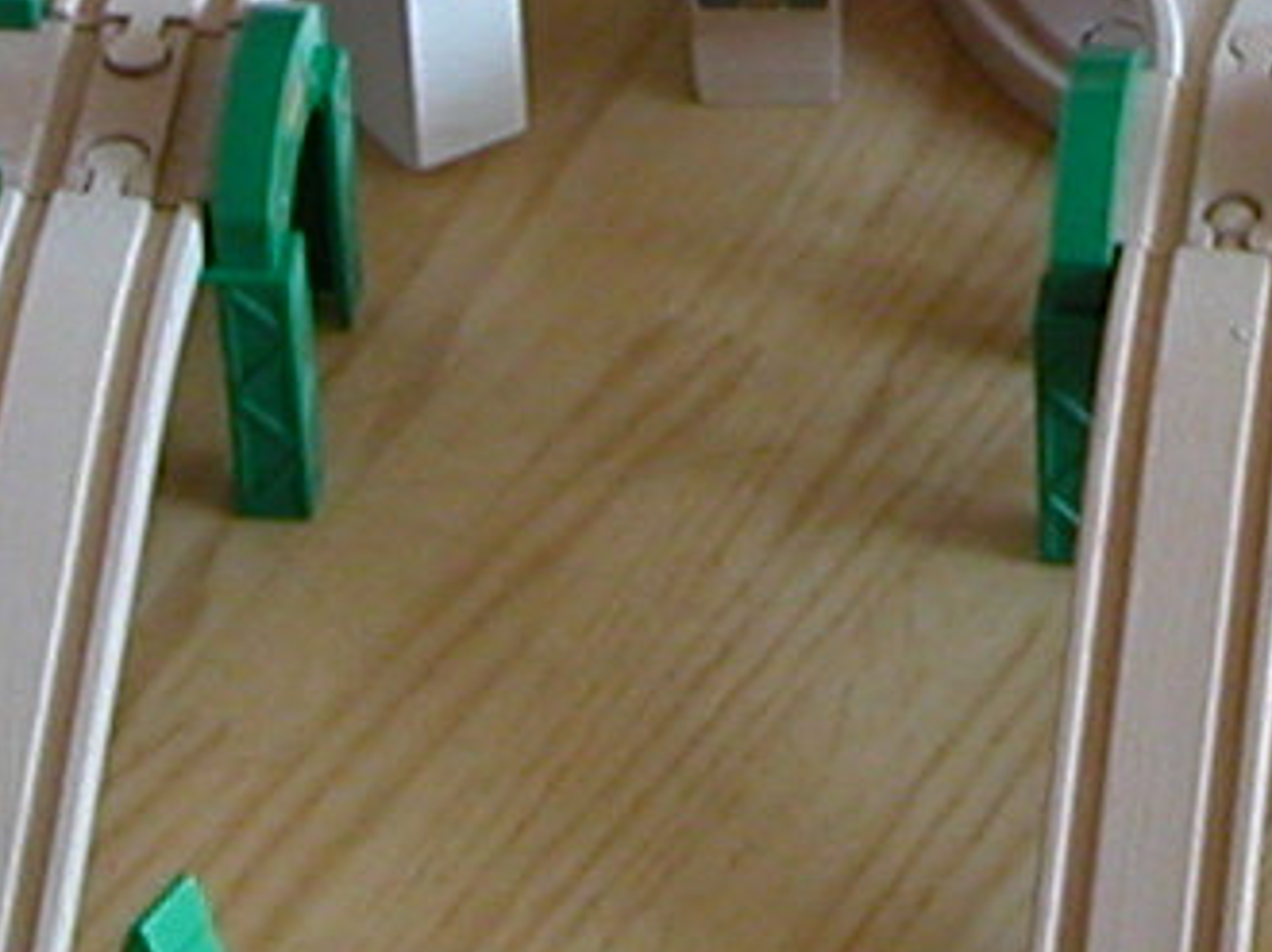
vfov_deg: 5.0
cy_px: -852
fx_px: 10832
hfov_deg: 6.7
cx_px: 1322
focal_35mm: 295
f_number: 2.9
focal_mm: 10
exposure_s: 1/13.4
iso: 100
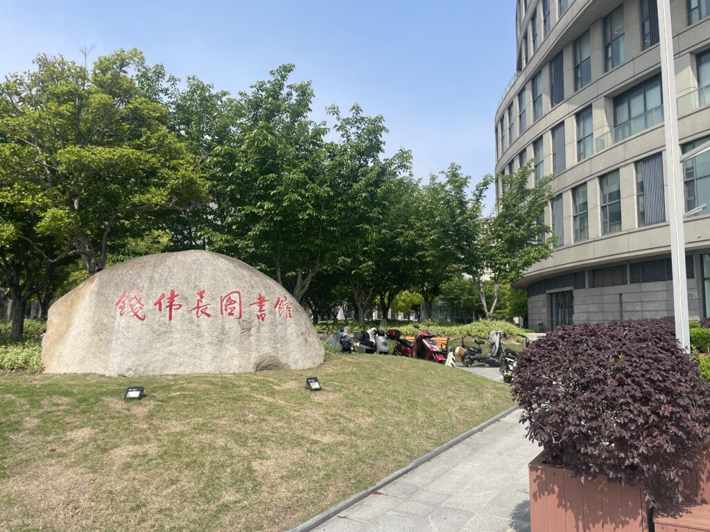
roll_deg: -1.1
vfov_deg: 53.1
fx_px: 533
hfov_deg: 67.3
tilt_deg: +7.3
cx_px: 355
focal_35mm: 26
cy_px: 266
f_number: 1.6
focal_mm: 4.2
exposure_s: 1/3401
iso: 32
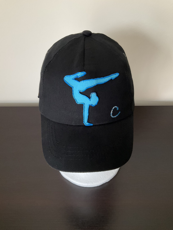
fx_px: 193
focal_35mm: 29
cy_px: 115
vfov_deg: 61.7
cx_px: 86
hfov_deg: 48.2
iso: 320
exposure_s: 1/25
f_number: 1.8
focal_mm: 3
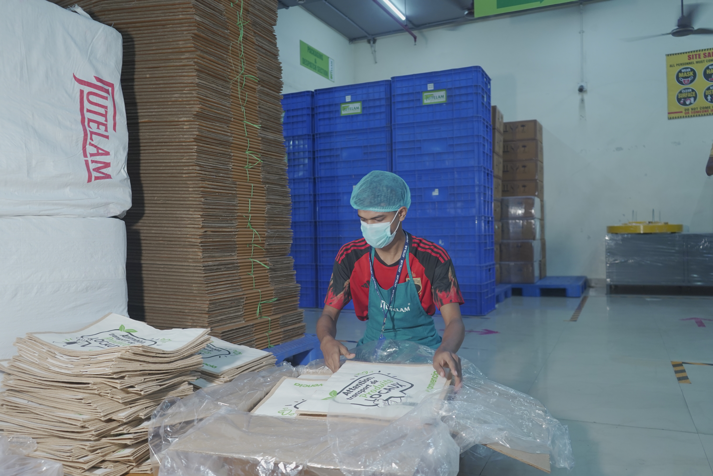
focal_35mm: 29
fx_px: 574
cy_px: 238
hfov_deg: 63.7
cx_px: 356
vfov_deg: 45.0
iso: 2000
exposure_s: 1/100
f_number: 3.5
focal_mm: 29
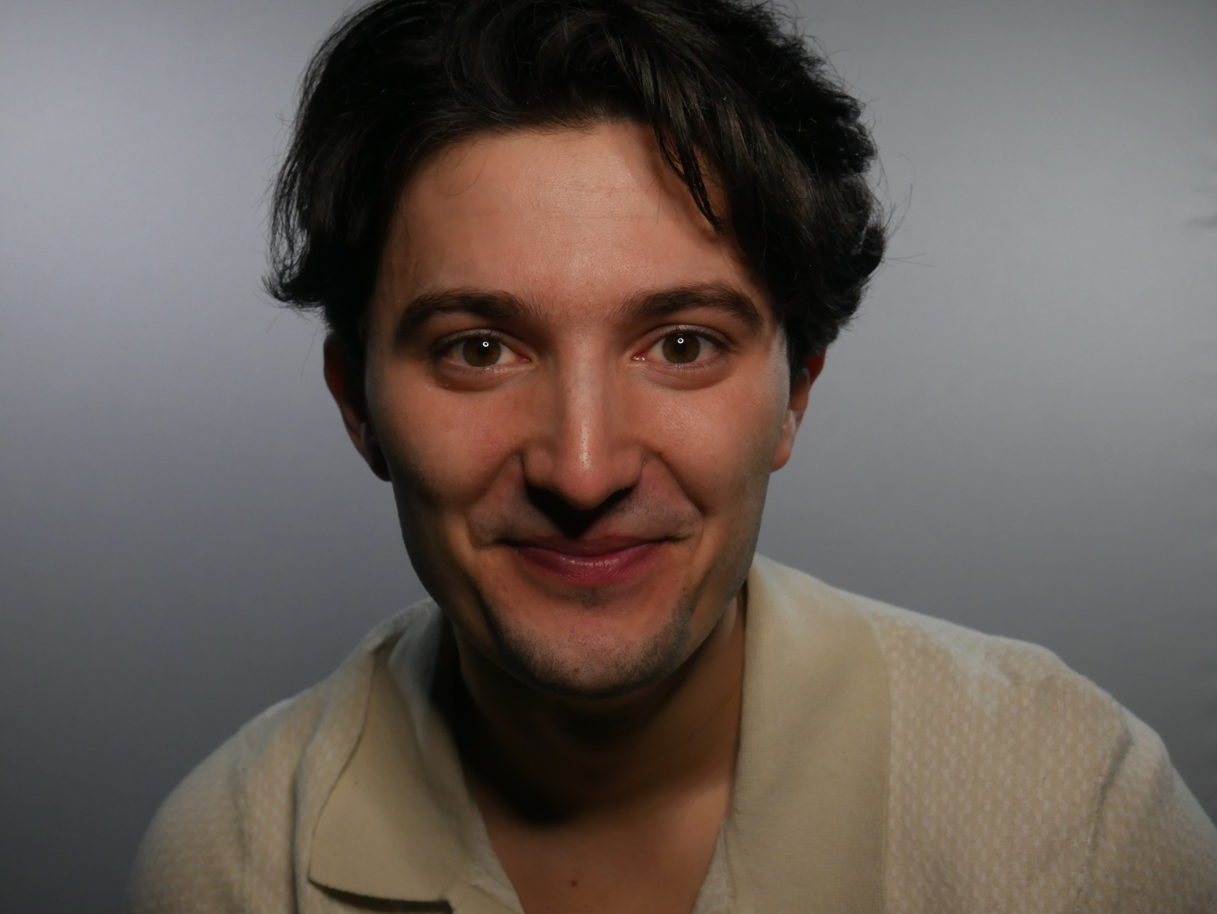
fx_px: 1688
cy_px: 457
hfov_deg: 39.6
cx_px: 608
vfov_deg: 30.3
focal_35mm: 48
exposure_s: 1/60
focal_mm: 24
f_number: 5.2
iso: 1000
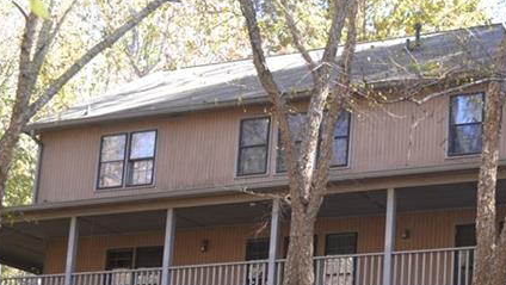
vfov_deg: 13.1
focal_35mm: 91
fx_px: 1222
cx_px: 463
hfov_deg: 22.8
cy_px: 299
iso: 360
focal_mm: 24
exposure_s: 1/125
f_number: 4
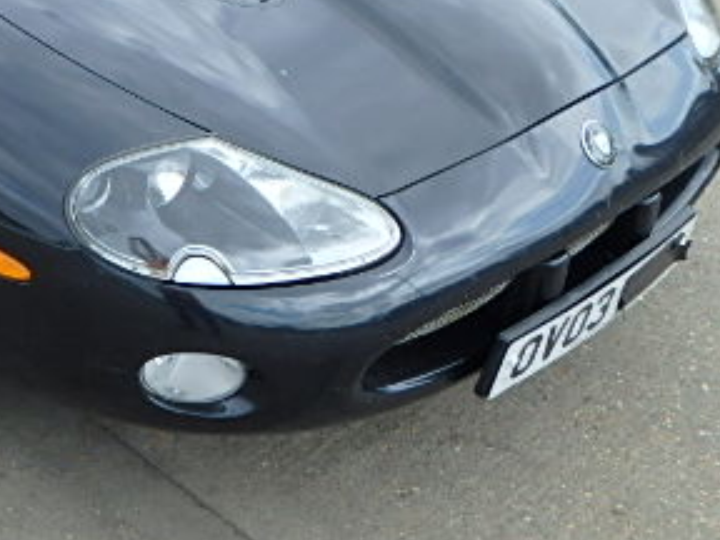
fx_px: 1435
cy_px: 28
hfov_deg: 26.5
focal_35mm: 69
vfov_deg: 20.7
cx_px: -20
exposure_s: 1/200
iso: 125
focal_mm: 5.6
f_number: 4.7
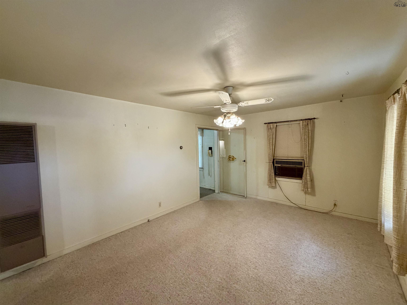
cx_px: 204
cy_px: 152
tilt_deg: -3.1
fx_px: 165
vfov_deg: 85.7
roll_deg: +1.3
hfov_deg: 102.1
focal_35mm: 14
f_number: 2.2
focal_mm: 2.22
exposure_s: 1/60
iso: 400
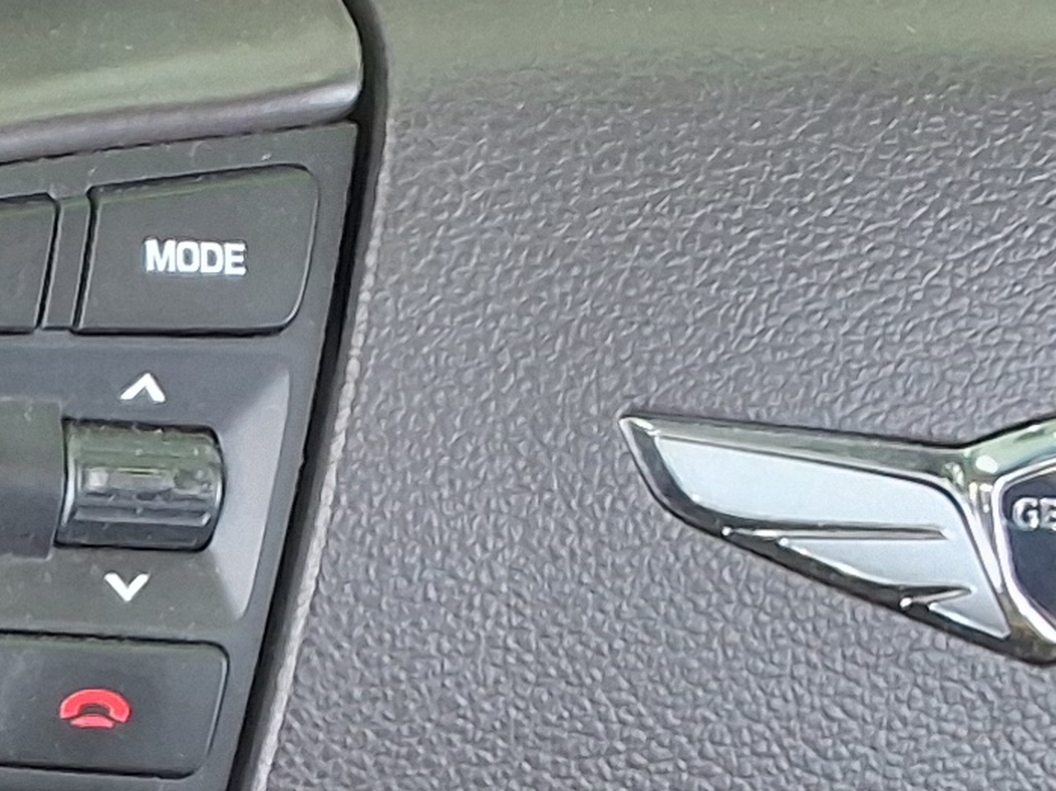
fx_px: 3995
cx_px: -333
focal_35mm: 131
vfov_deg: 11.2
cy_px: 782
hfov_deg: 14.4
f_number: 1.9
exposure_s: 1/40
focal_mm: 2.91
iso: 80
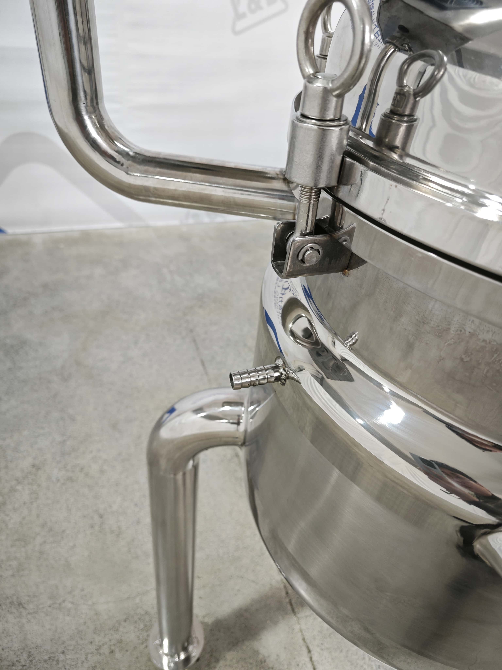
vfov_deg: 73.9
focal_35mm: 23
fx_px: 445
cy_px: 335
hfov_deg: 58.9
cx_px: 251
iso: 400
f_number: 1.8
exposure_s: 1/79.3
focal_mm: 5.43
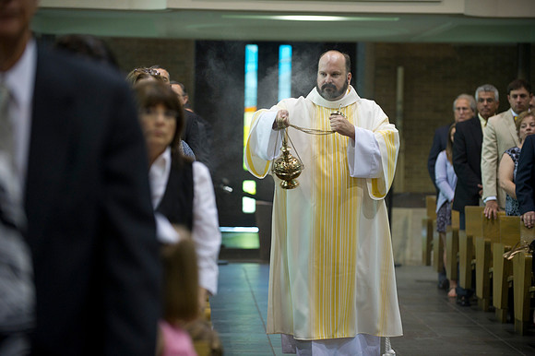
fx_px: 1931
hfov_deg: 15.8
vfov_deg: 10.5
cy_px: 178
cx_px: 268
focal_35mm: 130
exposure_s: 1/100
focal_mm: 130
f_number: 2.8
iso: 2000
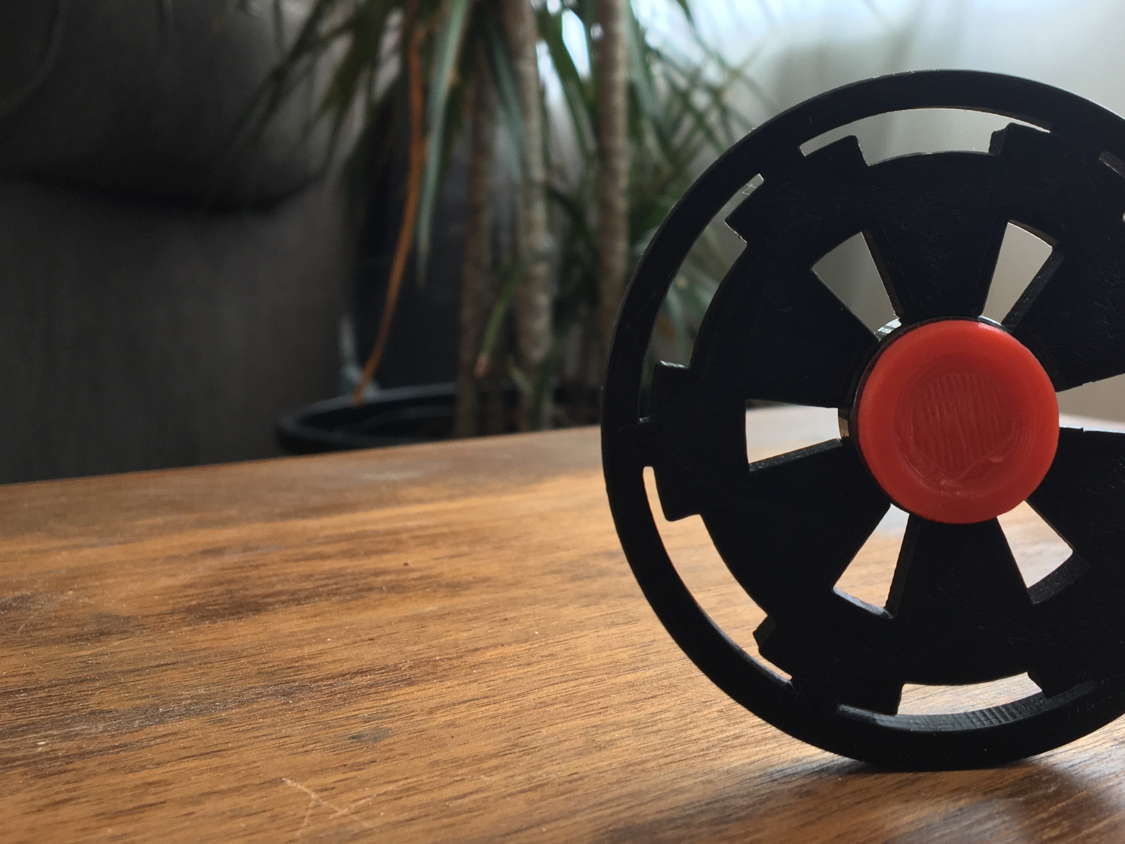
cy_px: 273
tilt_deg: -1.0
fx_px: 1332
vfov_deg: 34.8
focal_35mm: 41
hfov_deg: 45.1
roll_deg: -0.6
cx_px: 747
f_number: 2.2
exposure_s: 1/30
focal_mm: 4.15
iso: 32
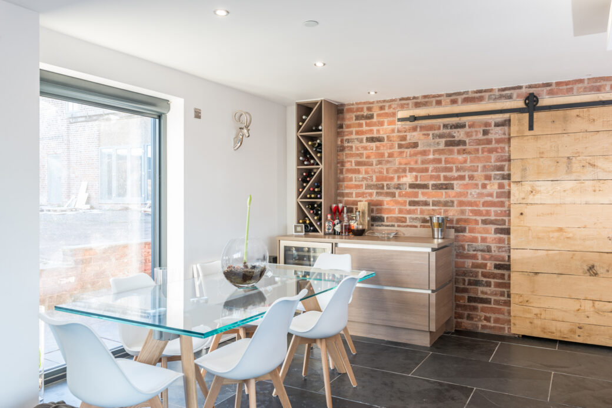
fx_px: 459
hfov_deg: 67.4
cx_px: 306
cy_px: 204
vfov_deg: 48.0
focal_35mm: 27
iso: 200
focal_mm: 27
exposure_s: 1/8
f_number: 7.1
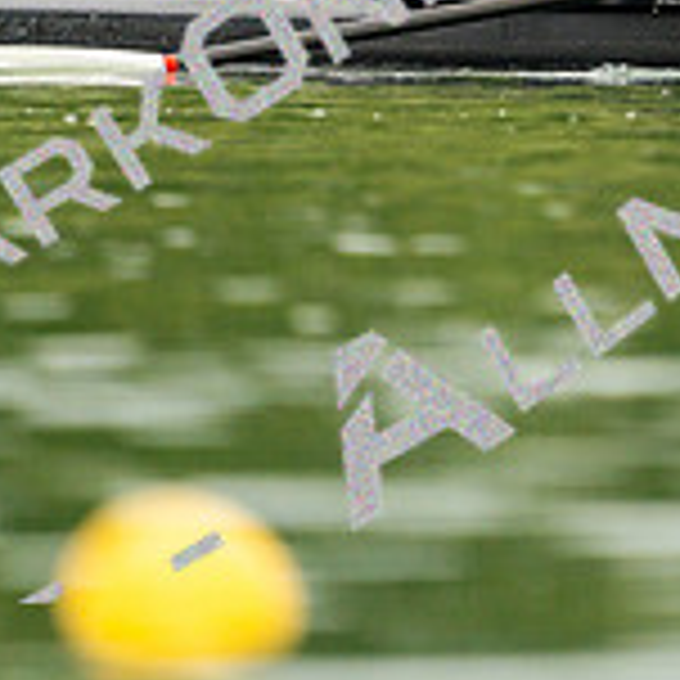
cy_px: -169
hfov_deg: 0.9
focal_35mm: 1954
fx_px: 43427
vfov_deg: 0.9
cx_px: 1247
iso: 800
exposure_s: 1/2000
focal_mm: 600
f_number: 6.3
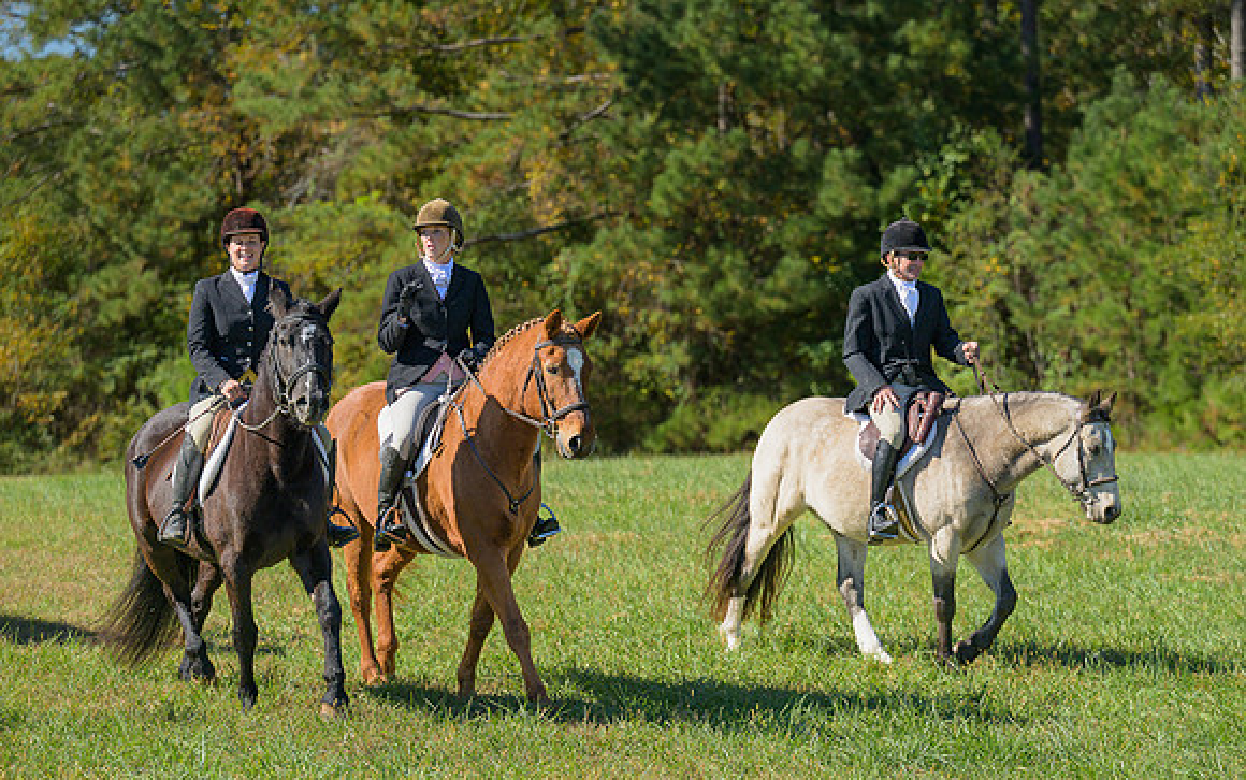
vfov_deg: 9.8
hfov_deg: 15.6
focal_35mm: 134
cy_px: 426
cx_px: 635
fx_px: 4540
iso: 200
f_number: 4
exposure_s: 1/800
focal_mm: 120
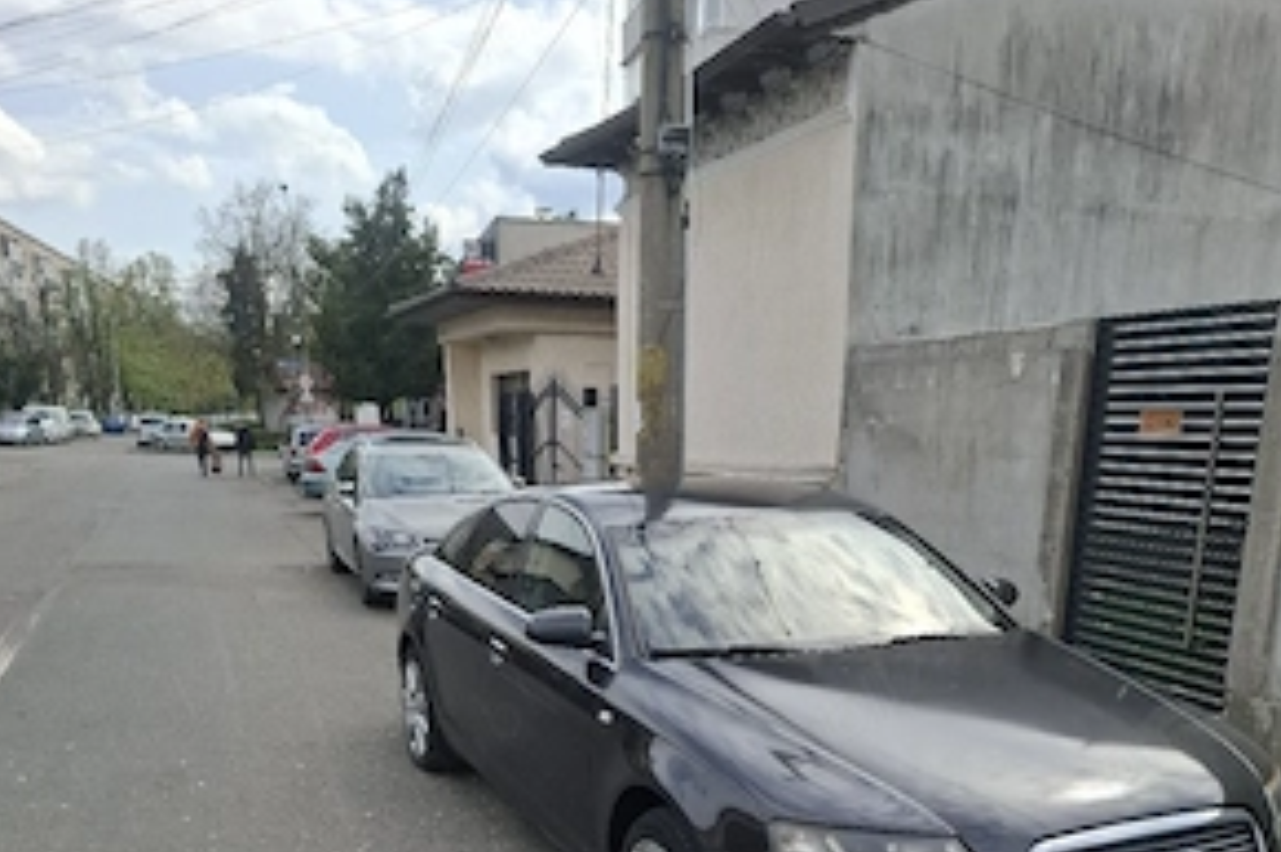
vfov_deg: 37.7
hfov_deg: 57.3
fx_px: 1174
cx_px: 640
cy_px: 737
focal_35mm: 33
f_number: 1.8
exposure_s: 1/2000
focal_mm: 5.54
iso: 50
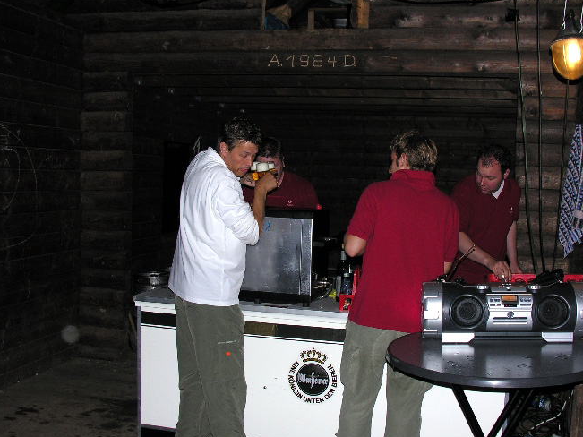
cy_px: 228
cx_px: 325
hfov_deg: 43.8
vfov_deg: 33.6
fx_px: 724
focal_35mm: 43
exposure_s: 1/60.1
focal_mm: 8.9
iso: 56
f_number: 2.8
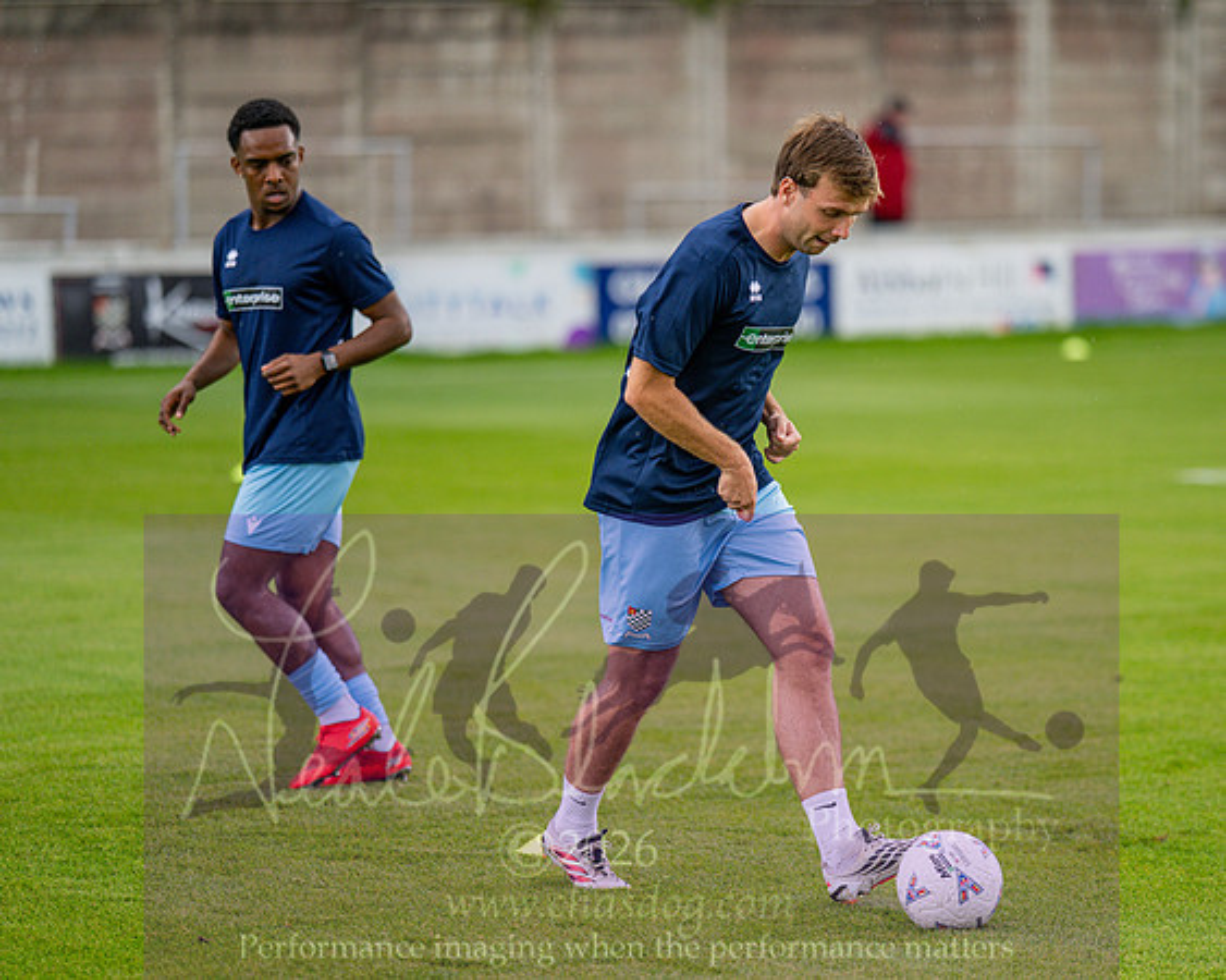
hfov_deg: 12.7
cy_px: 490
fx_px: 5517
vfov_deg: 10.1
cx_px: 694
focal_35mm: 152
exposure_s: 1/1600
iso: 400
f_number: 1.8
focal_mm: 135
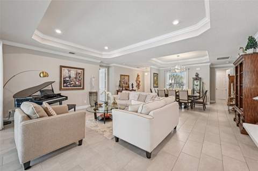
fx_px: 100
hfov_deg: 104.3
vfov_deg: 81.1
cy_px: 86
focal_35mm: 14
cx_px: 129
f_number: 8
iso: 1600
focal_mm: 14
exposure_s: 1/60
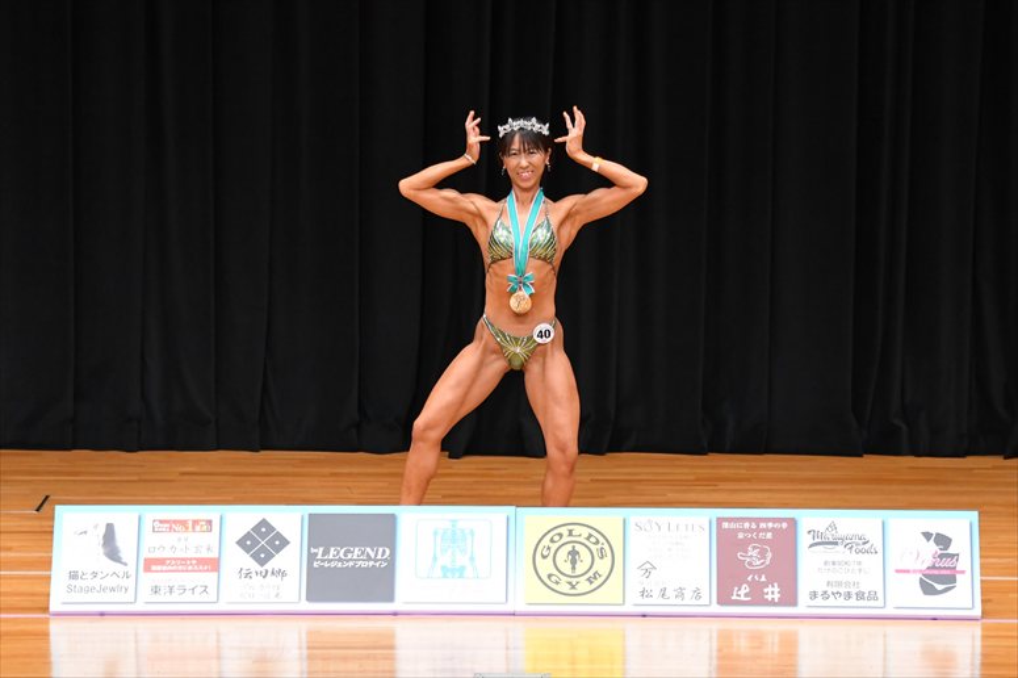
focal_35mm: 225
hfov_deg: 9.2
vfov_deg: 6.1
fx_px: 6359
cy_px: 339
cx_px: 509
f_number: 5.6
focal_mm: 150
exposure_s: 1/400
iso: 4000
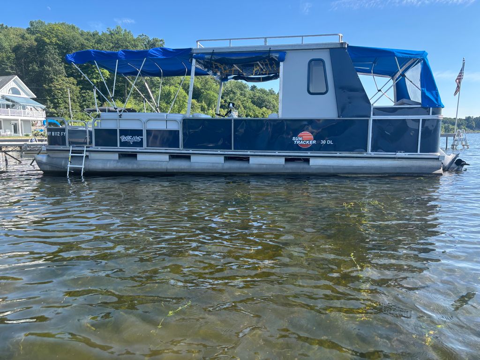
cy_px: 180
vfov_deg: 53.1
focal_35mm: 26
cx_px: 240
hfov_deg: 67.3
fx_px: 361
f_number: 1.6
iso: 50
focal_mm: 5.96
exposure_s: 1/865
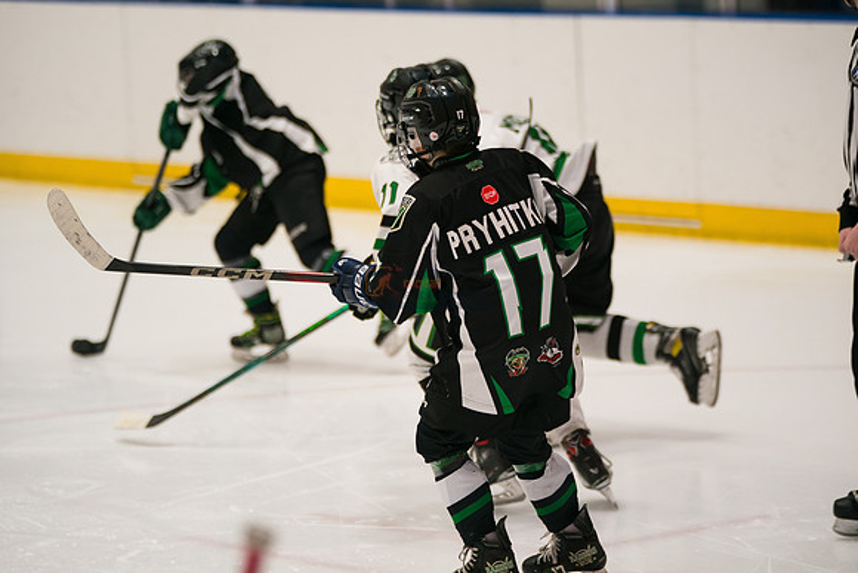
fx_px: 4434
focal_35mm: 186
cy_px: 286
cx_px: 429
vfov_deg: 7.4
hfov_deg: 11.1
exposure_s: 1/1250
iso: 2000
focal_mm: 186
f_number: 3.2
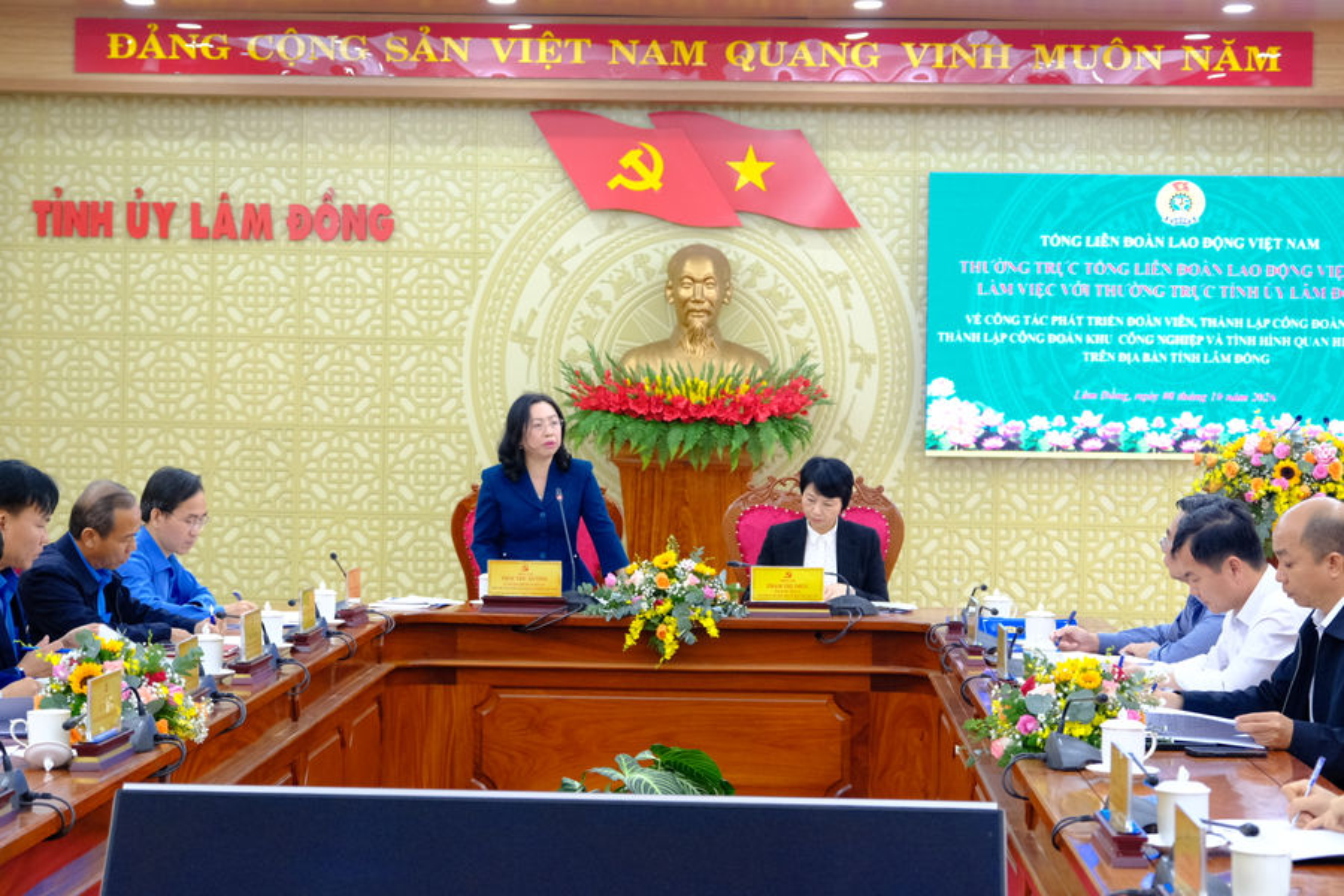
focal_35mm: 76
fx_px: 2837
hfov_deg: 26.7
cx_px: 672
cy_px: 448
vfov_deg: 17.9
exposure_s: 1/60
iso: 1600
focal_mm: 50.5
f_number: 4
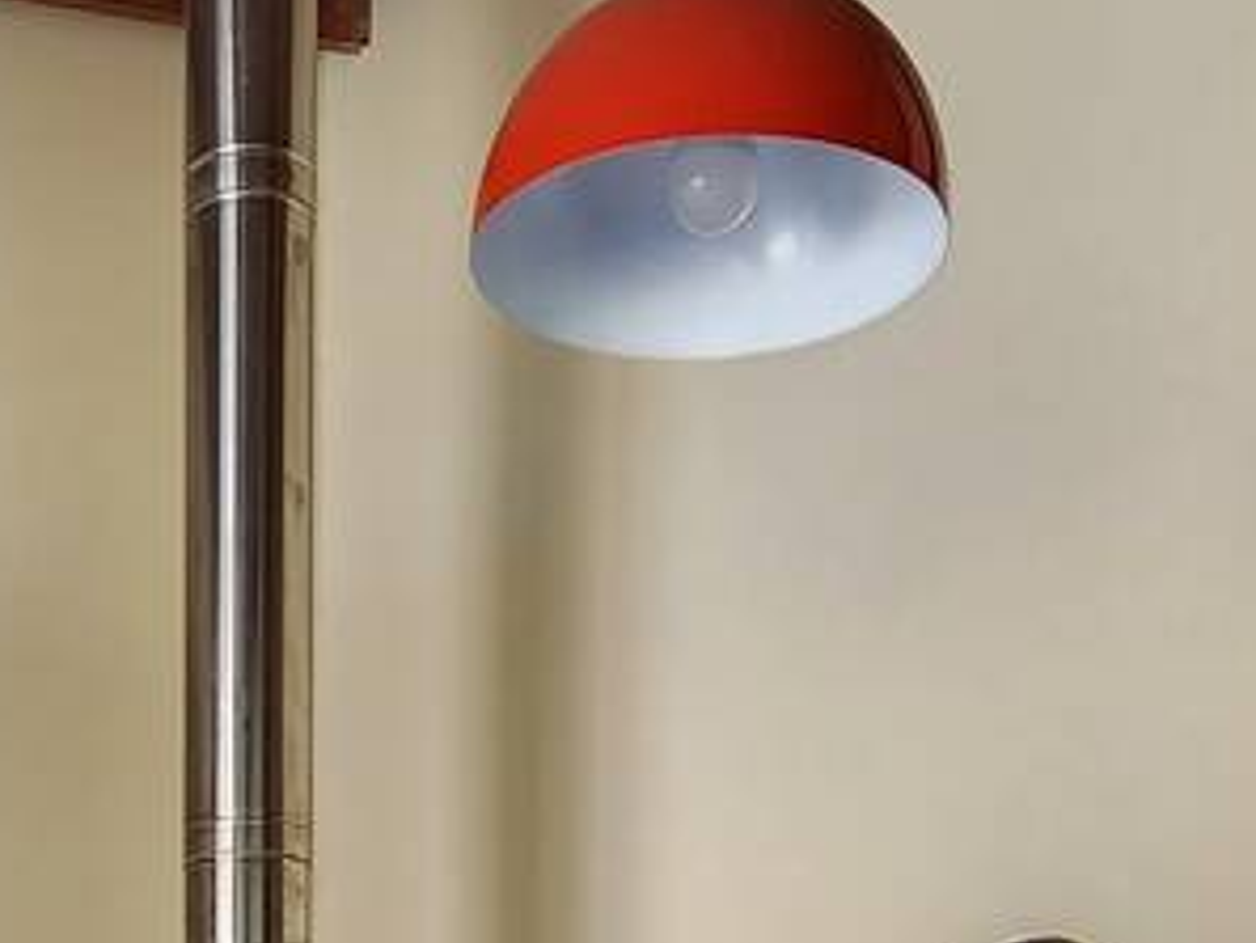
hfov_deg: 29.8
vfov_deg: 17.8
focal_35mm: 63
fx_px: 2287
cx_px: 216
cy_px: 1772
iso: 100
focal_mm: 2.2
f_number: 2.2
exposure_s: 1/60
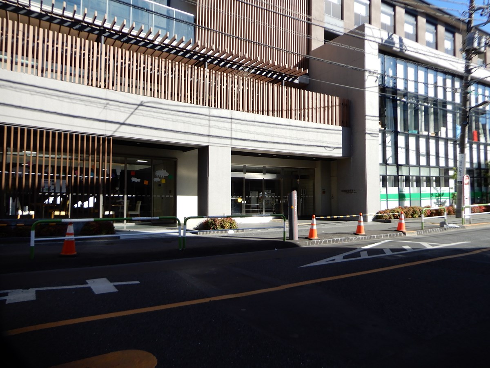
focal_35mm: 24
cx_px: 245
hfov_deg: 71.6
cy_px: 184
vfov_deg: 56.8
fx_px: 340
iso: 80
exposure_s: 1/500
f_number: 3.4
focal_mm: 4.3
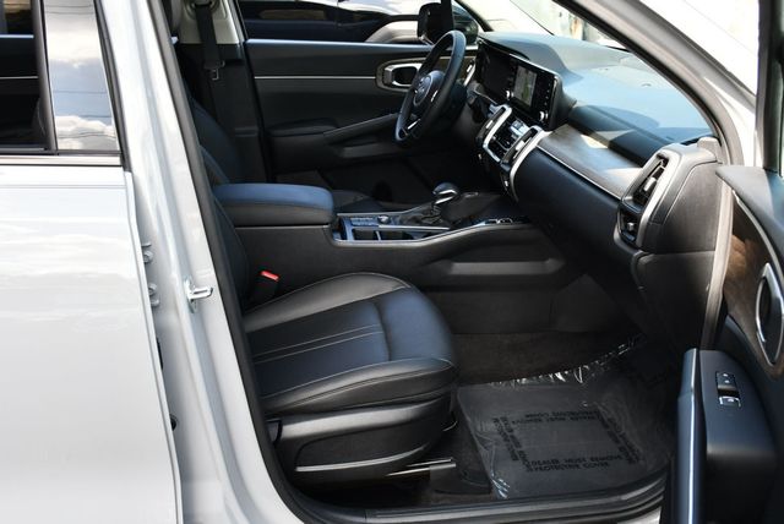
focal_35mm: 36
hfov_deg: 53.1
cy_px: 262
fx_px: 785
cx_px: 392
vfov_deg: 36.9
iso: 400
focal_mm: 18
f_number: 5
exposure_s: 1/250
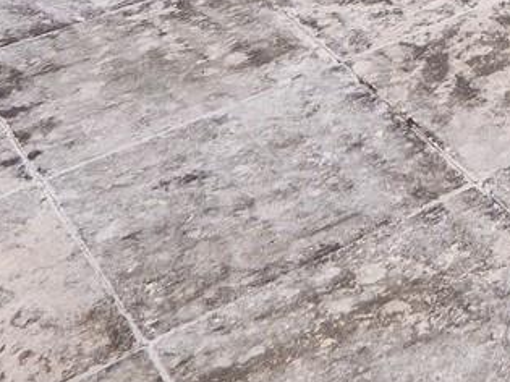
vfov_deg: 11.4
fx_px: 1340
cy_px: -690
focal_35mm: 91
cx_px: 895
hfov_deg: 17.7
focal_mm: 7
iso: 200
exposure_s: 1/100
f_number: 4.5
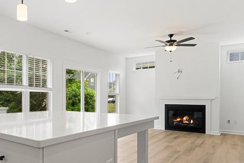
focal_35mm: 28
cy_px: 97
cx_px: 70
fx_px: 190
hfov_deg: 62.8
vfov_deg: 46.2
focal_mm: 16
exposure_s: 1/15
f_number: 9
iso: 640
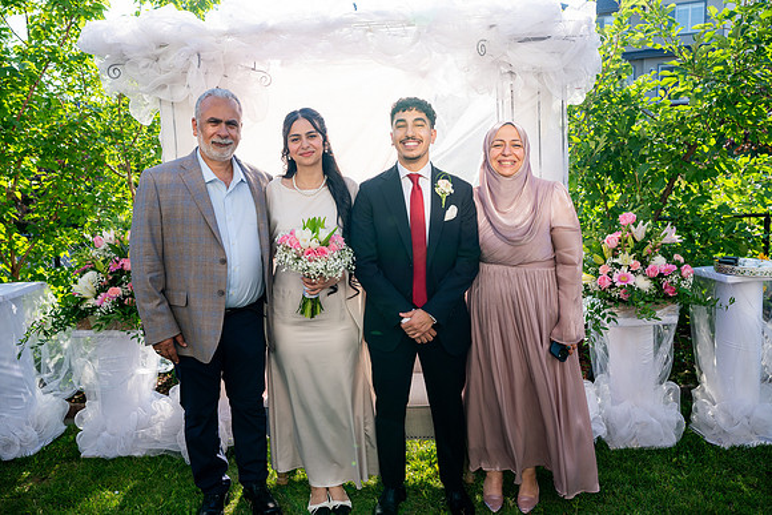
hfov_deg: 65.5
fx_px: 601
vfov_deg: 46.4
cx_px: 386
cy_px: 258
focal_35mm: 28
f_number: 3.5
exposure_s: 1/640
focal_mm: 28
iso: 200
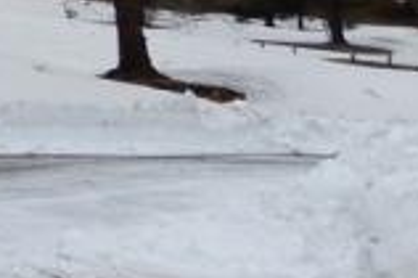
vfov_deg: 8.4
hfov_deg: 10.8
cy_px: -50
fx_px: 1879
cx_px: -582
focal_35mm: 162
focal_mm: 4.3
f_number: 3.4
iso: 80
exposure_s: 1/1600
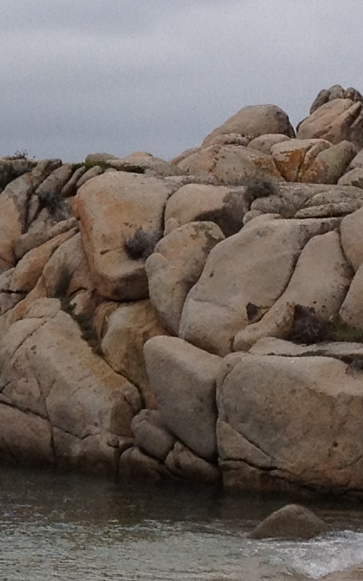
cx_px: -236
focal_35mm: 175
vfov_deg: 12.0
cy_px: 311
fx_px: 2772
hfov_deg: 7.3
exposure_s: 1/1727
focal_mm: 4.28
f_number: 2.4
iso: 64
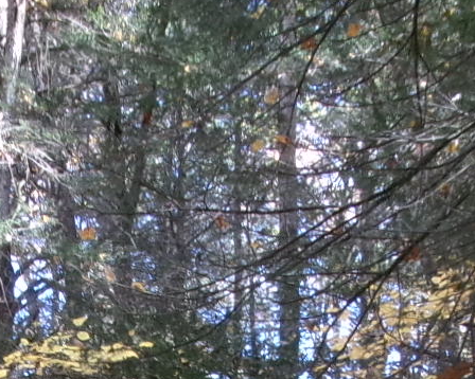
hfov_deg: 15.3
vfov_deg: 11.1
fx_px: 1757
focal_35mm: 125
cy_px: 773
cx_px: 122
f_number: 3.9
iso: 219
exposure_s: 1/34
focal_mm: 5.1
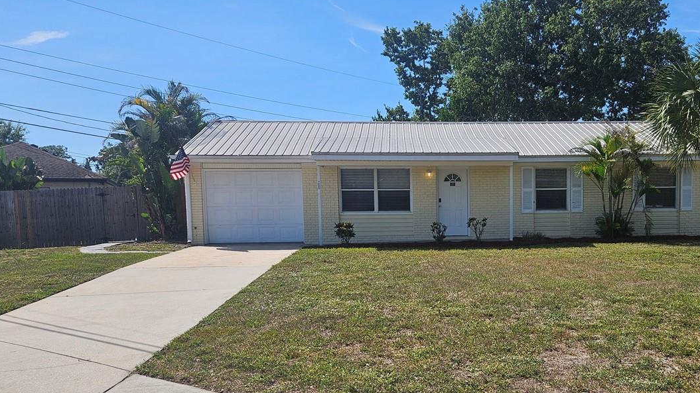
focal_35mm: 38
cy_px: 255
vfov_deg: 31.0
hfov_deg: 51.8
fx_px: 705
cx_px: 465
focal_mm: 5.4
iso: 25
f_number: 1.8
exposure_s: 1/2600
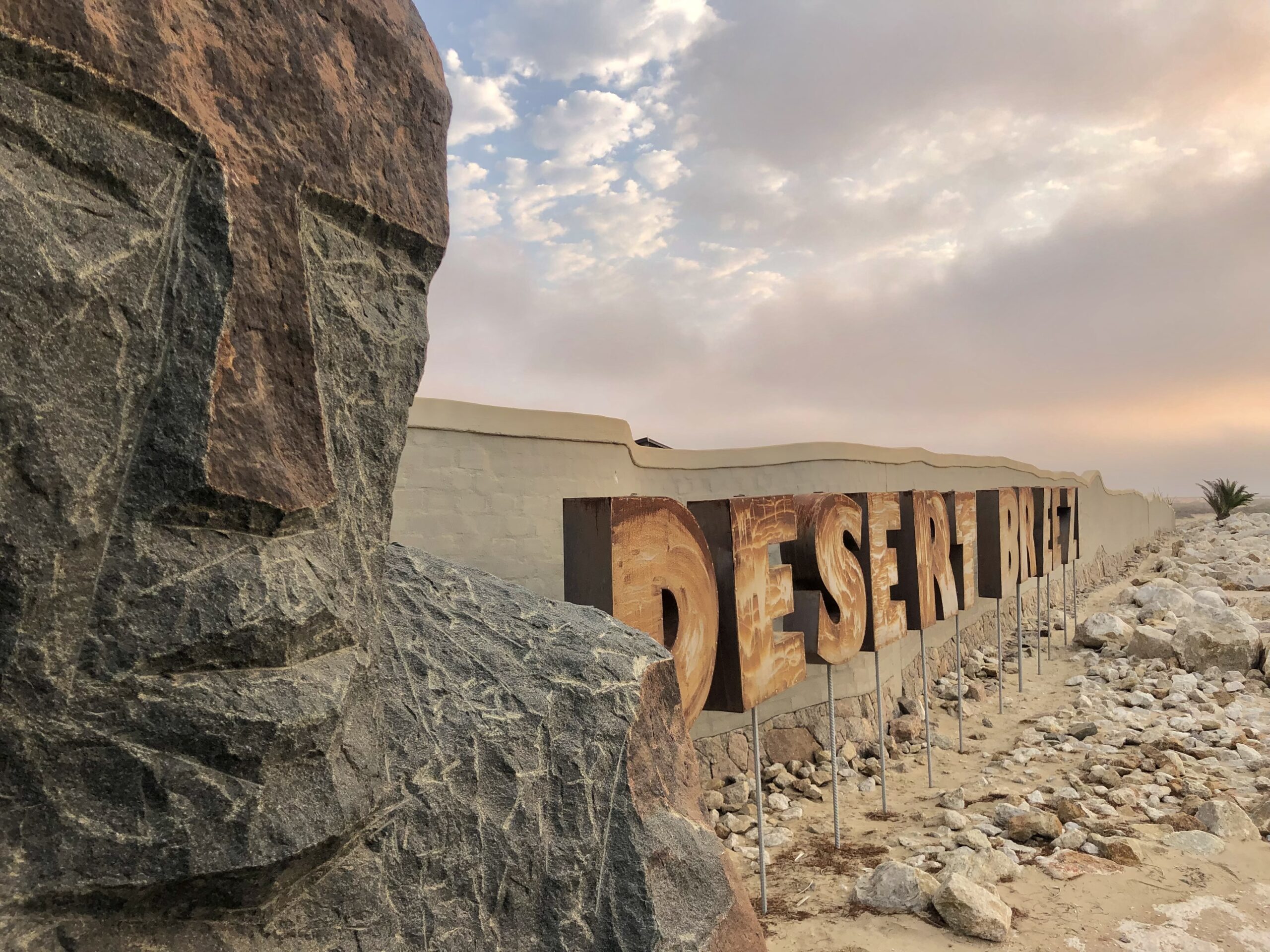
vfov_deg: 49.7
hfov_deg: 63.4
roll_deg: +1.1
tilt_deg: +0.3
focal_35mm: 28
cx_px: 635
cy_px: 476
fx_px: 1027
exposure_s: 1/516
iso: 20
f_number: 1.8
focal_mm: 4
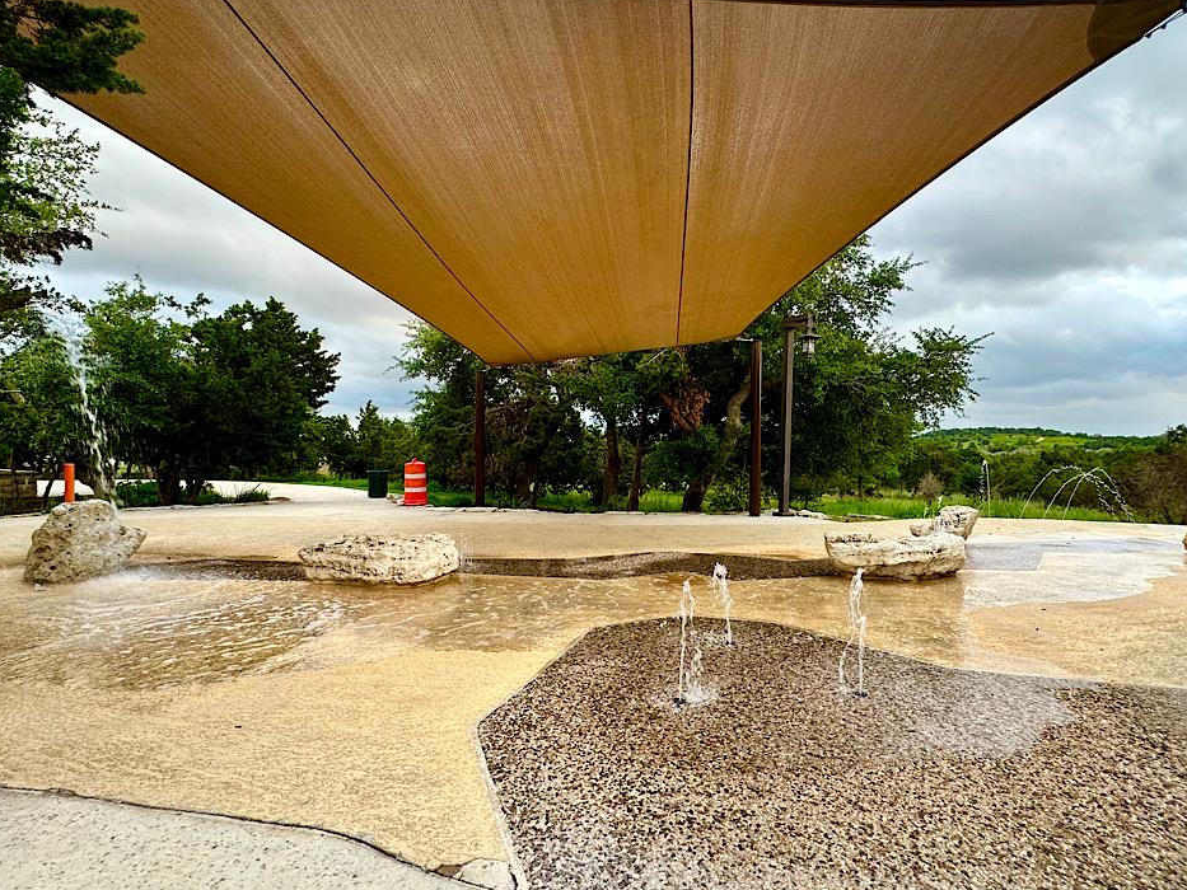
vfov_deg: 71.6
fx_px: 617
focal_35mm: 18
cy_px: 456
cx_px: 608
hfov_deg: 87.7
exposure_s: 1/99
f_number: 2.2
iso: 64
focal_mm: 2.22
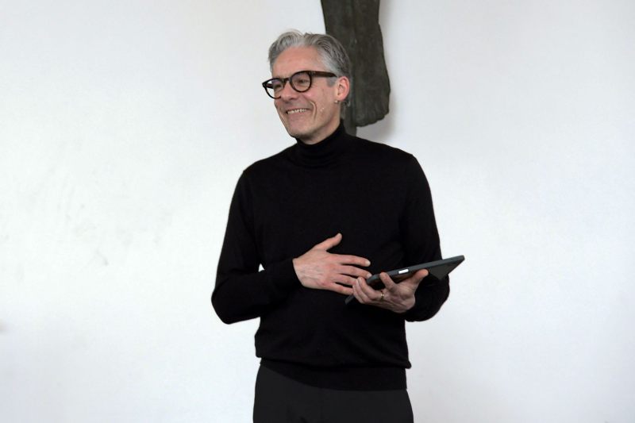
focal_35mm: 147
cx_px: 318
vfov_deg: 9.3
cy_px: 212
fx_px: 2592
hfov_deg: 14.0
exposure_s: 1/100
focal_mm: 98
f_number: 4
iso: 400
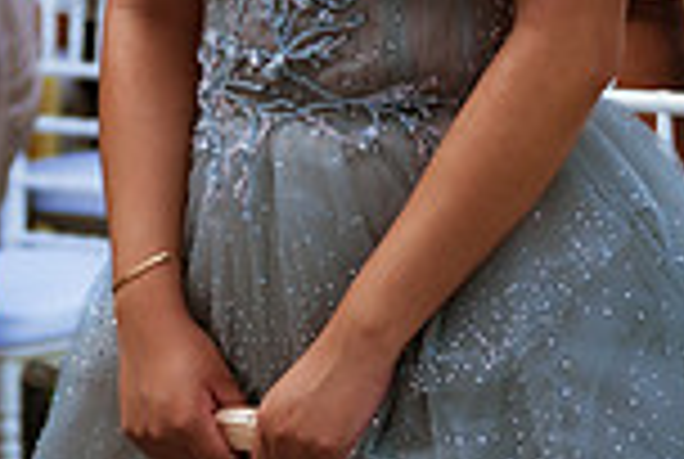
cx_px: 306
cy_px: -322
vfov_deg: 6.8
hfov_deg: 10.4
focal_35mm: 198
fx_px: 3769
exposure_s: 1/1250
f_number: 2.8
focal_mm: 52
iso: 100
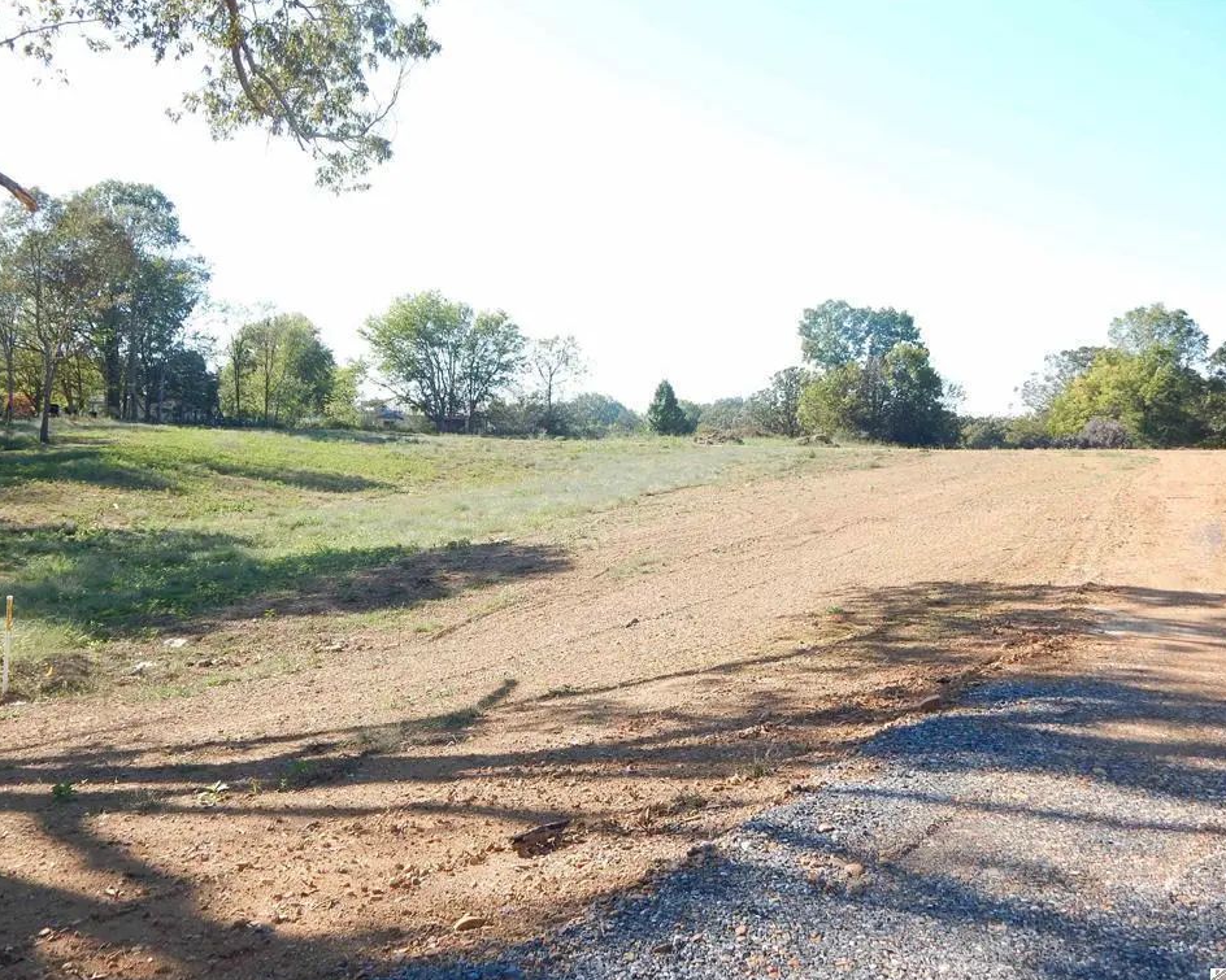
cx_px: 577
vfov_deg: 41.1
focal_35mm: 36
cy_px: 495
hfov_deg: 50.3
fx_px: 1306
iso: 125
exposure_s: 1/400
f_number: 3.3
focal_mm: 6.1
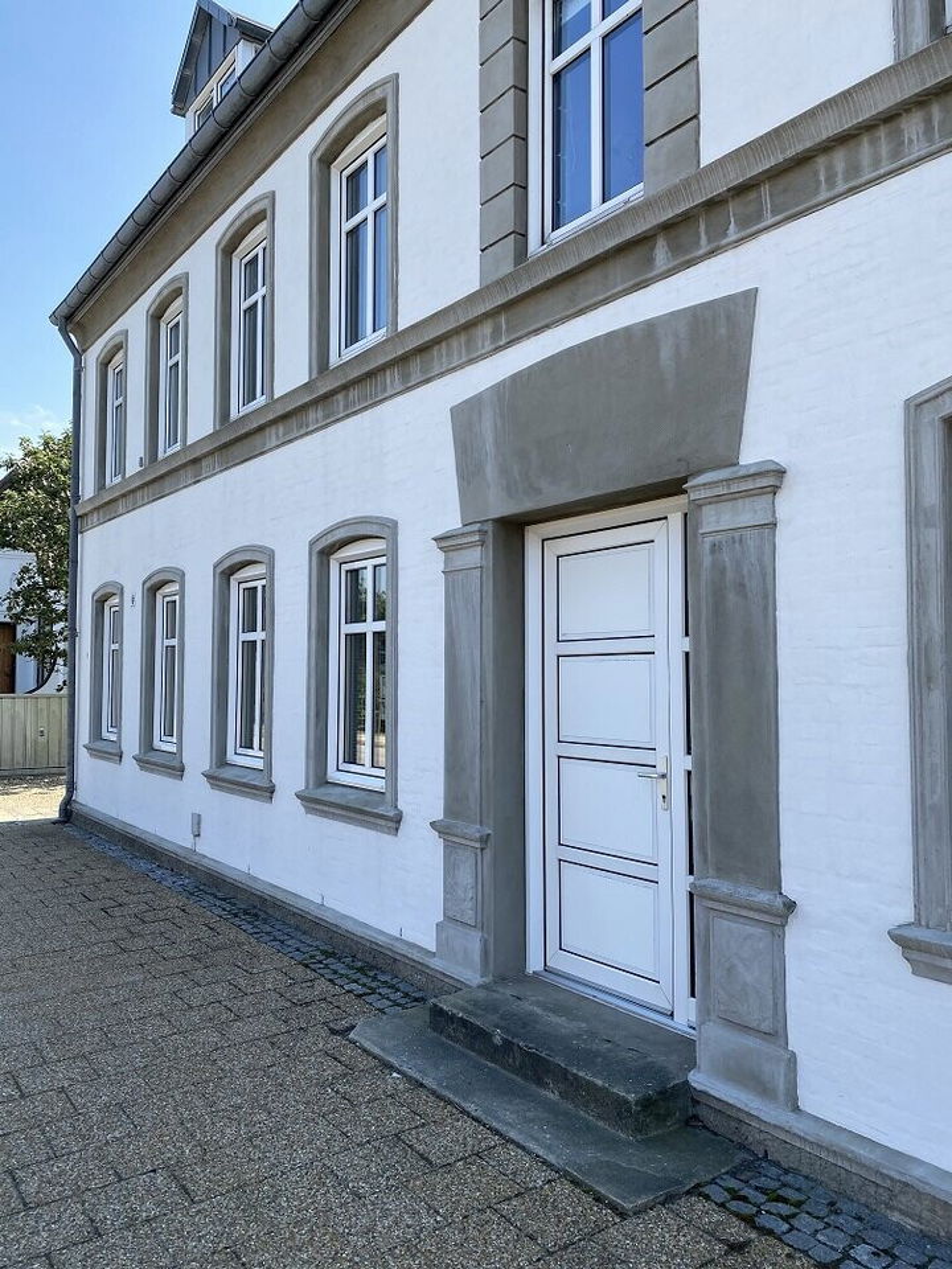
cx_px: 476
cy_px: 634
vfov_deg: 67.3
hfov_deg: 53.1
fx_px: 953
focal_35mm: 26
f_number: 1.8
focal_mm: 4.25
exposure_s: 1/998
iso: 32
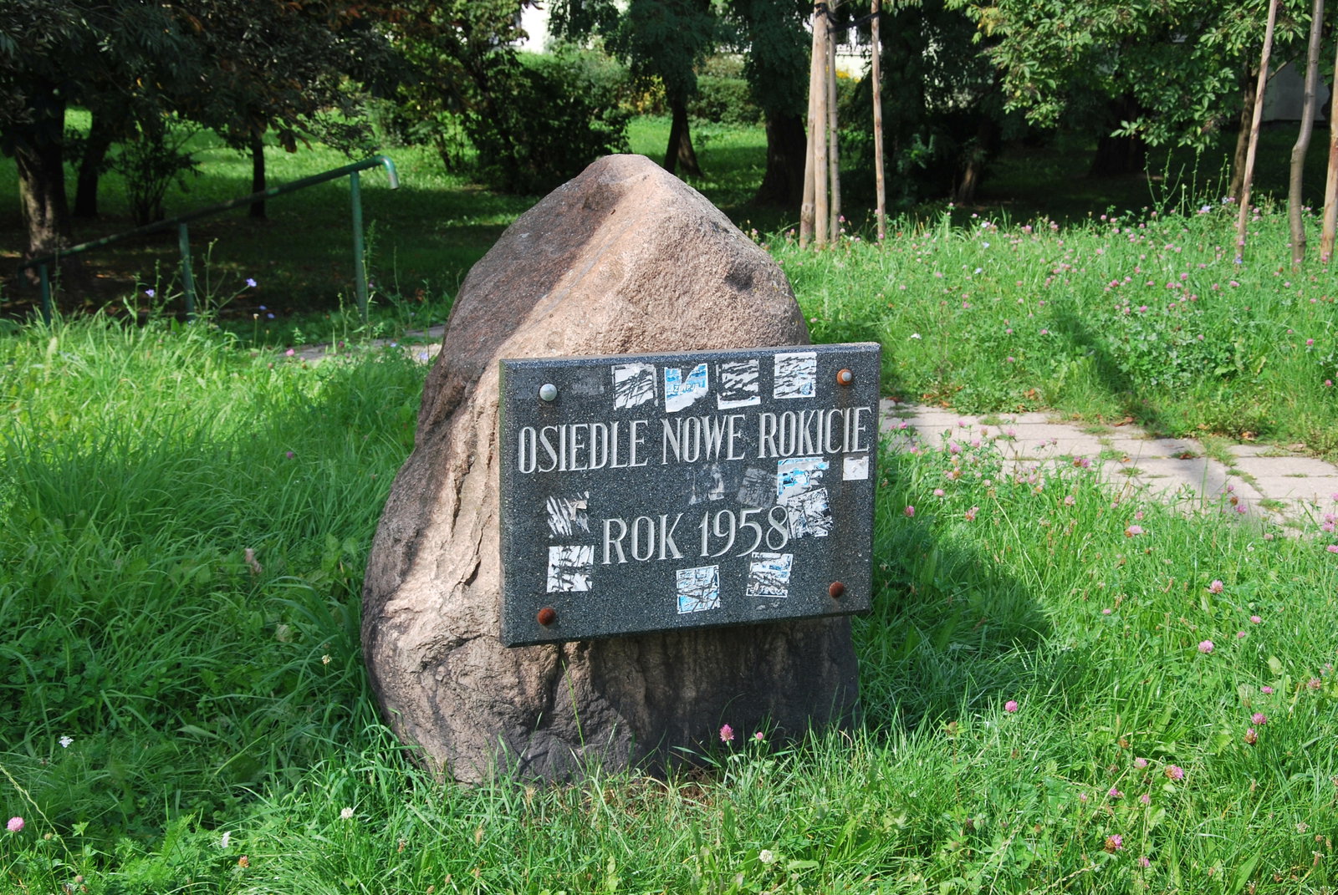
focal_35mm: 60
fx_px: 2233
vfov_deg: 22.7
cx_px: 669
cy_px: 448
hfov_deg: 33.4
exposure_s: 1/200
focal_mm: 40
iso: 200
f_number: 10
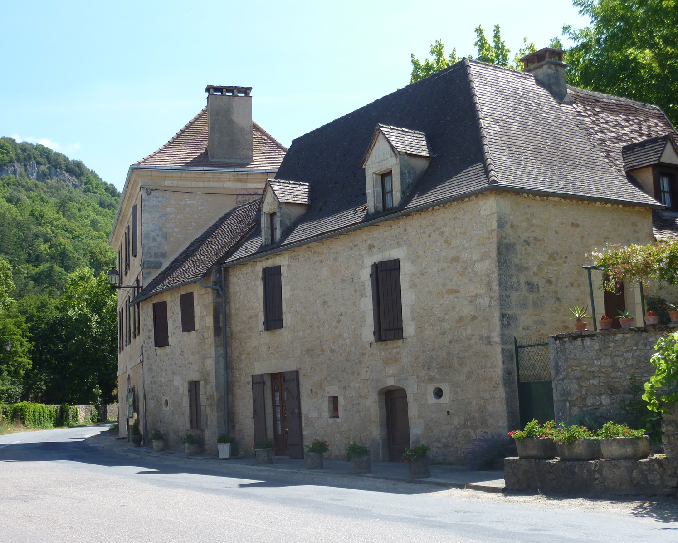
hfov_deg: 39.5
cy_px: 272
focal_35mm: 47
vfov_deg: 32.1
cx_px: 350
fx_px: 943
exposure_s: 1/320
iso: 80
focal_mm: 7.3
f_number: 4
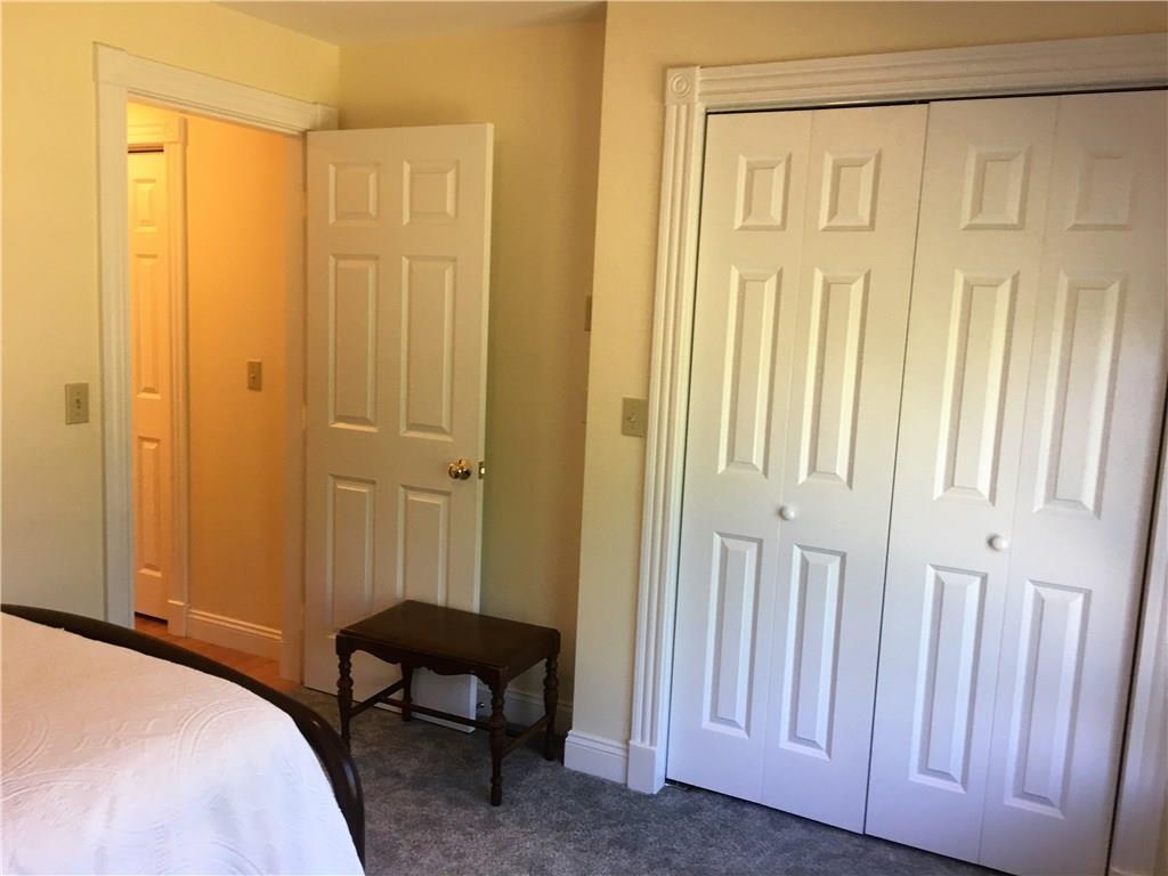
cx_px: 584
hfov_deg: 61.7
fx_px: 979
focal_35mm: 29
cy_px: 438
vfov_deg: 48.2
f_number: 2.2
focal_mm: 4.15
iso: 25
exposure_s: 1/15
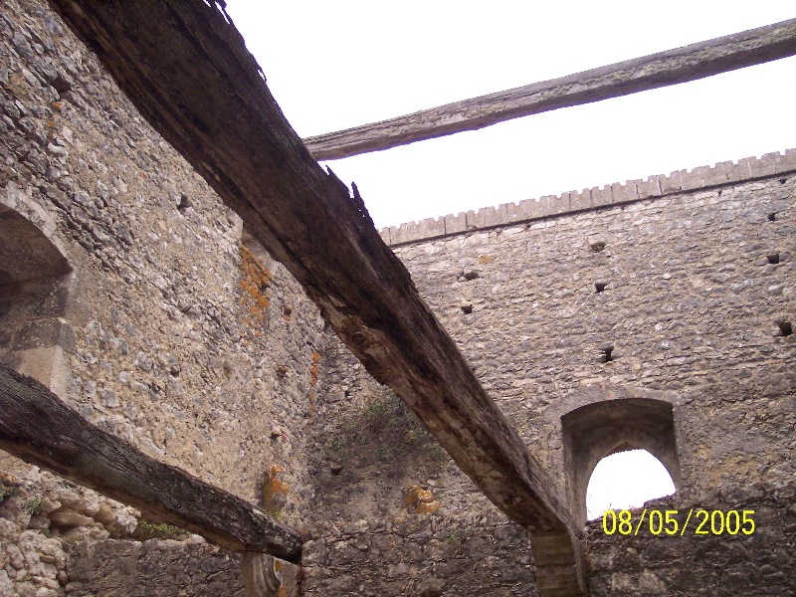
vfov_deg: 37.7
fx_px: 874
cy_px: 298
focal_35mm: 38
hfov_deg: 49.0
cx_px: 398
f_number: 2.8
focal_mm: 8
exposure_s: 1/20
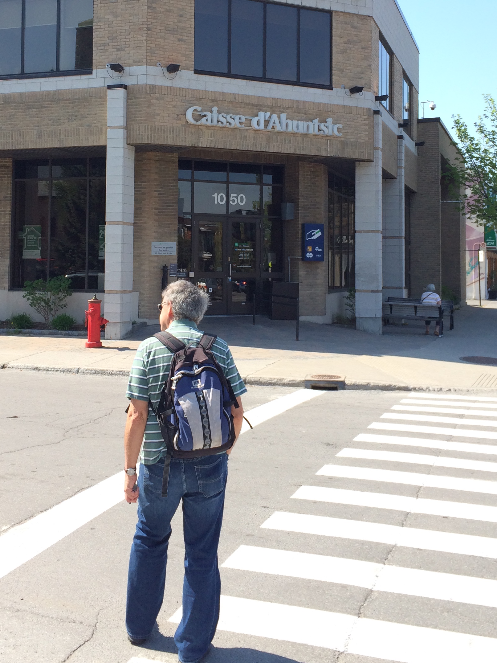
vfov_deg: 42.4
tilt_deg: +3.0
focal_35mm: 44
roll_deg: +1.2
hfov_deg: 32.8
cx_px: 216
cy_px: 227
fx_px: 842
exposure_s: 1/892
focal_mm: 4.15
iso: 32
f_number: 2.2
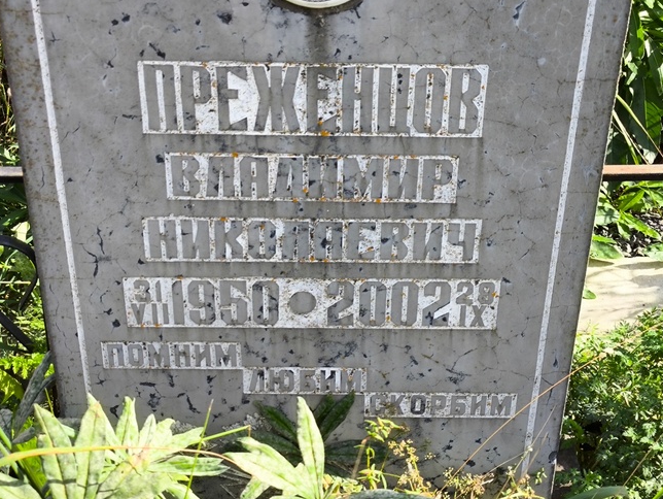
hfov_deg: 31.2
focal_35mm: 62
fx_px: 1188
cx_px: 320
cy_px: 282
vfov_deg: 23.7
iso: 50
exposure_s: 1/484
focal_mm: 4.71
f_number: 1.7
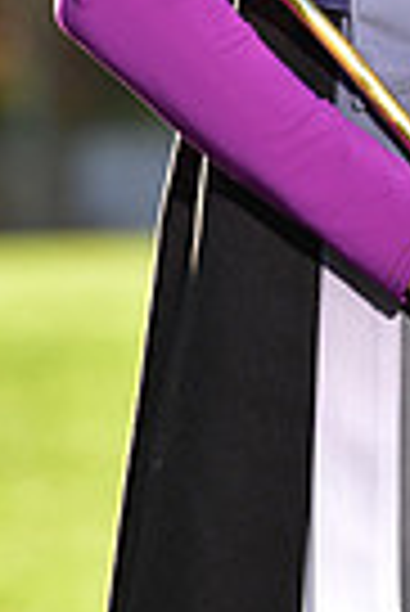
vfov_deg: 2.4
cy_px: -400
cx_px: 462
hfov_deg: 1.6
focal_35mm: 854
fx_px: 14551
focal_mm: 200
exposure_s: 1/200
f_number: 5
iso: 80
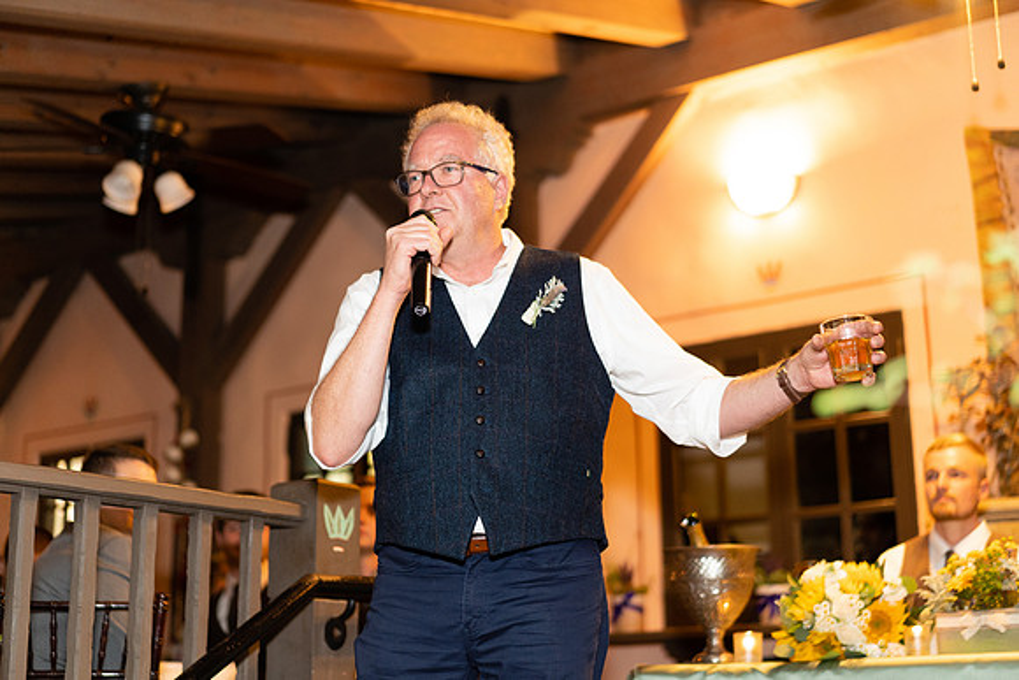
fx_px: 1557
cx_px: 510
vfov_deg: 24.6
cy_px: 340
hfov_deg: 36.2
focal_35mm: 55
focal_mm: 55
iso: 1600
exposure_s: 1/160
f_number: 2
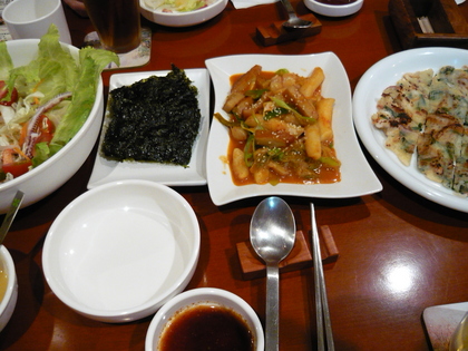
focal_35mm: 33
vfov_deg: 42.9
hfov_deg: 55.4
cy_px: 176
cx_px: 234
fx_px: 446
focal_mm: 5.5
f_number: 2.8
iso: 400
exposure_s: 1/15
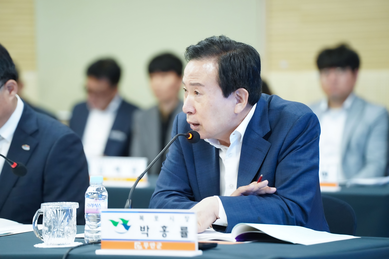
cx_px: 194
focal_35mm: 162
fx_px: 1750
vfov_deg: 8.5
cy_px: 130
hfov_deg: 12.7
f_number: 3.5
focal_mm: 162
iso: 3200
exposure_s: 1/160
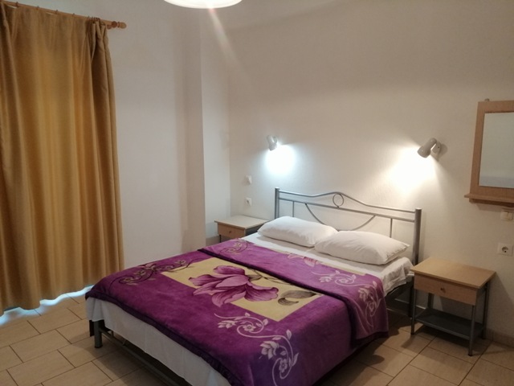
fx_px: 401
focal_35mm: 27
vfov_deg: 51.4
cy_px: 193
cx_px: 257
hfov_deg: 65.3
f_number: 1.8
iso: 200
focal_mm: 3.95
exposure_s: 1/33.3
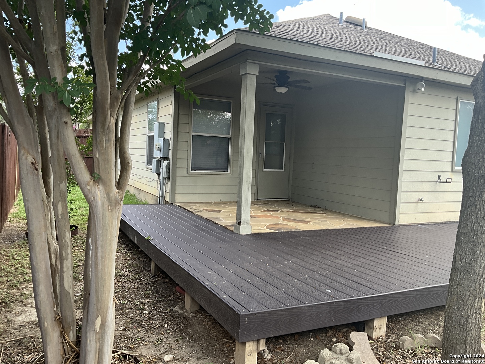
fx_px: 406
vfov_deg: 48.2
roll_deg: -3.4
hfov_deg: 61.7
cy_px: 182
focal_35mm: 29
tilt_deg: -2.7
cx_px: 242
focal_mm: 3
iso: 20
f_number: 1.8
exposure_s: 1/166
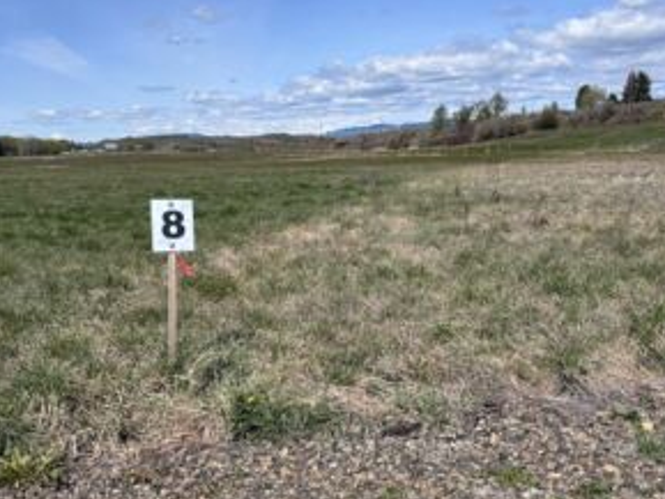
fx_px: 692
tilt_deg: -8.7
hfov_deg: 51.3
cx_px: 327
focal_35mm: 36
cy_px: 262
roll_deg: +1.7
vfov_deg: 39.7
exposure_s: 1/4854
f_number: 1.6
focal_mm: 5.96
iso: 50
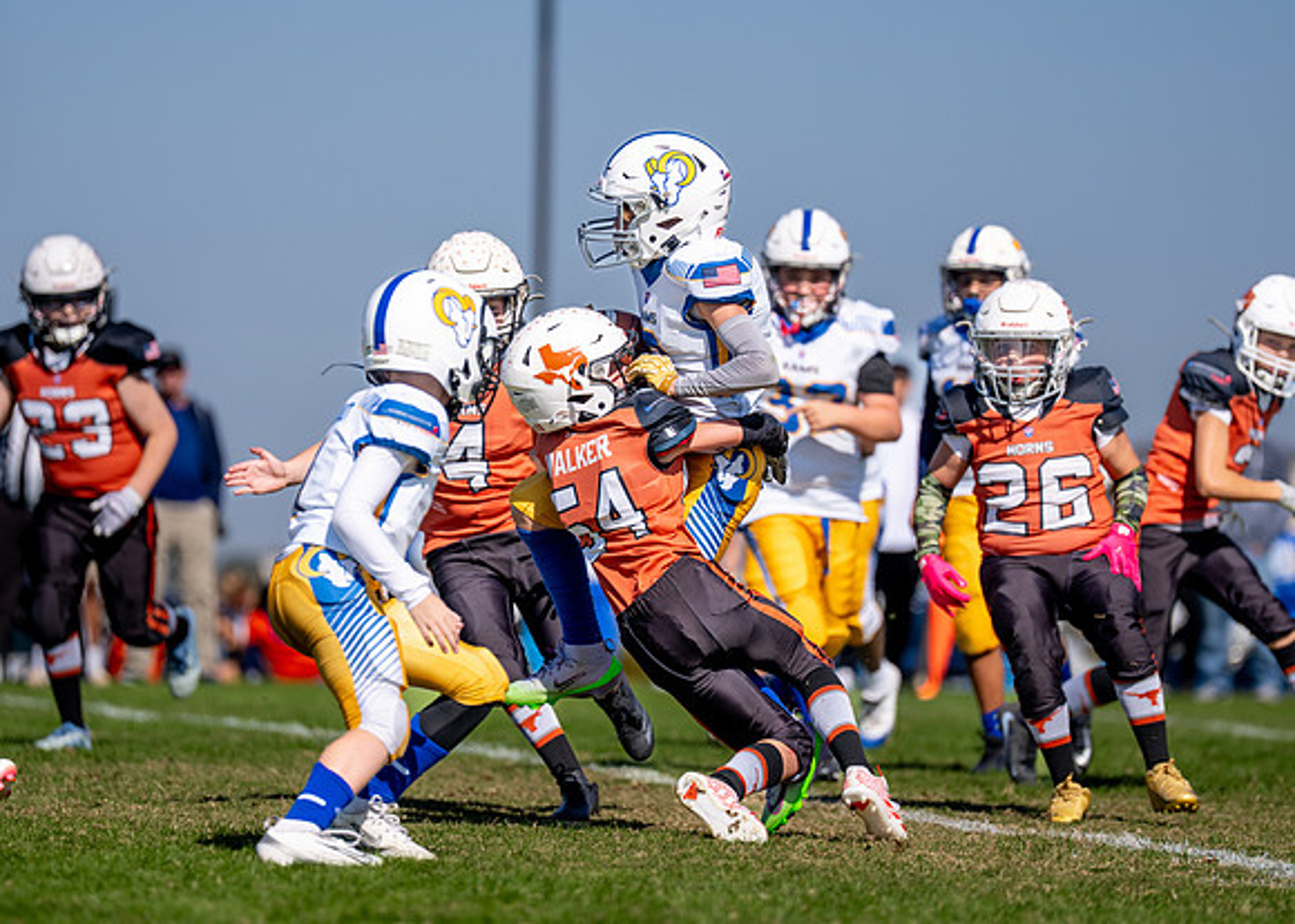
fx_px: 10238
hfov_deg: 7.2
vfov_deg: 5.2
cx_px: 660
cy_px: 468
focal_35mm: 278
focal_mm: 200
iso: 100
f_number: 2.8
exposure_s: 1/4000
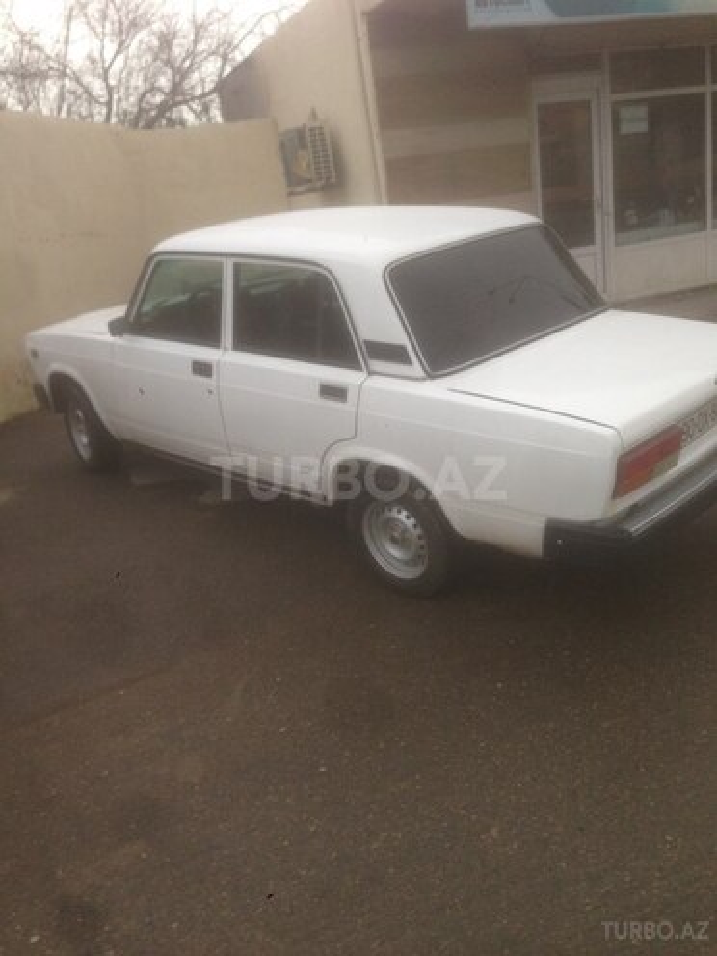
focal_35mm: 33
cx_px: 358
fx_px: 911
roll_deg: +5.6
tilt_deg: -16.6
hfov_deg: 42.9
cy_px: 478
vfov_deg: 55.4
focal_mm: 4.12
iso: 50
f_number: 2.4
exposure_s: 1/120
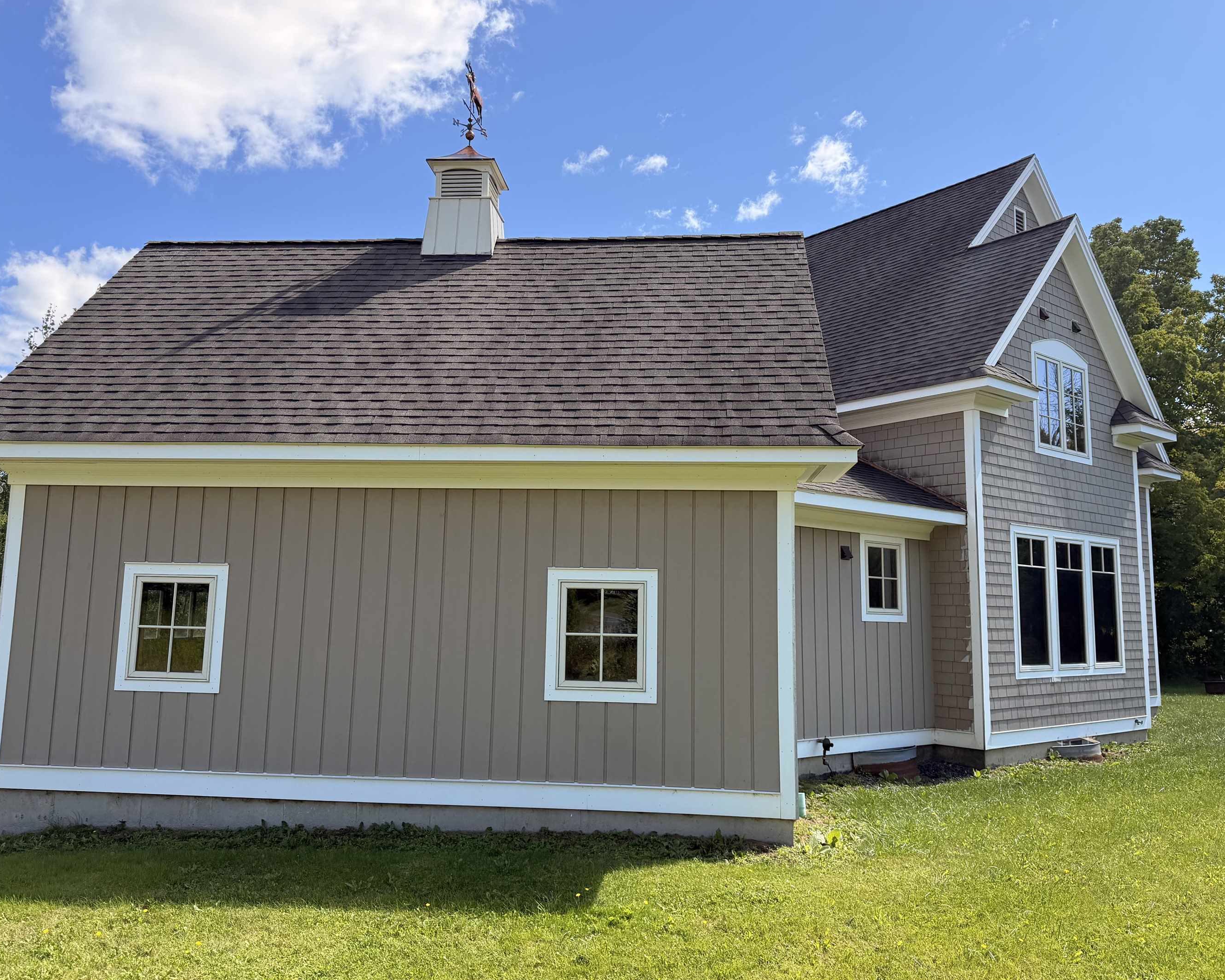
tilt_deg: +7.7
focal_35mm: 27
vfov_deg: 53.2
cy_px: 471
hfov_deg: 64.1
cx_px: 607
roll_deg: -0.9
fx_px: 979
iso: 100
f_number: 1.78
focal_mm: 6.76
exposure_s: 1/3021
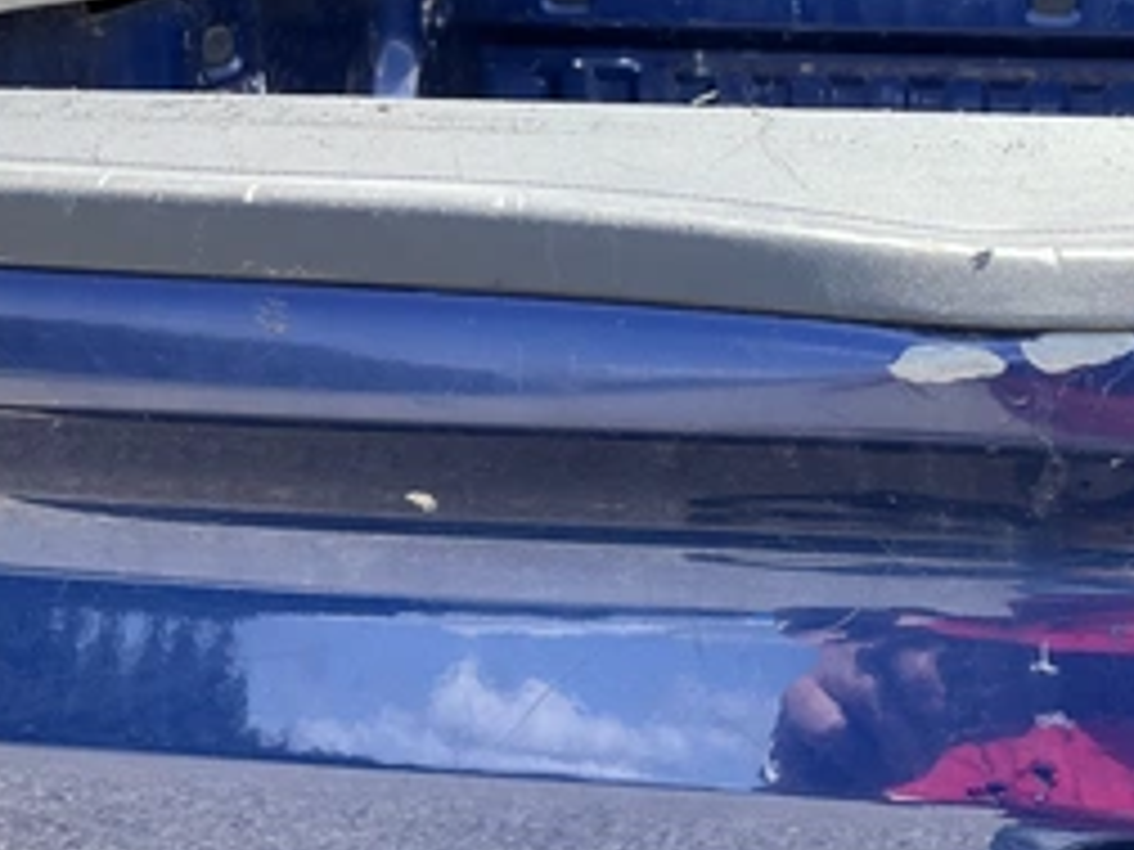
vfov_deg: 31.1
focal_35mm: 46
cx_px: 837
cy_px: 234
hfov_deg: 40.2
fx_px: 1507
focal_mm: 3
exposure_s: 1/454
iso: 25
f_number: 1.8
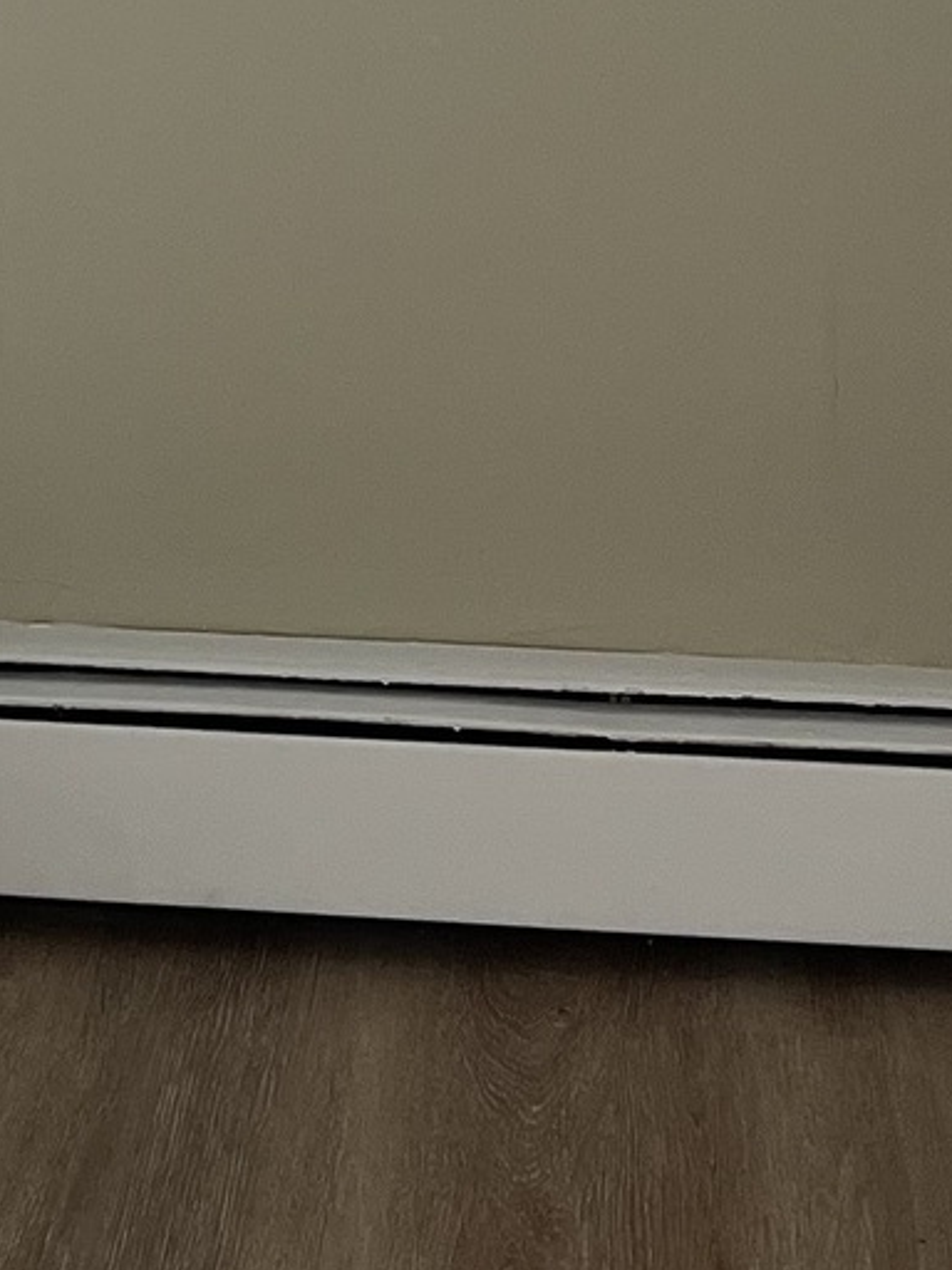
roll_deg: +2.6
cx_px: 196
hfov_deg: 12.6
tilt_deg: -12.3
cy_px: -327
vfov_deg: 16.1
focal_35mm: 117
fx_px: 4290
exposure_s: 1/121
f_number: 1.5
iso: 125
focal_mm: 5.7
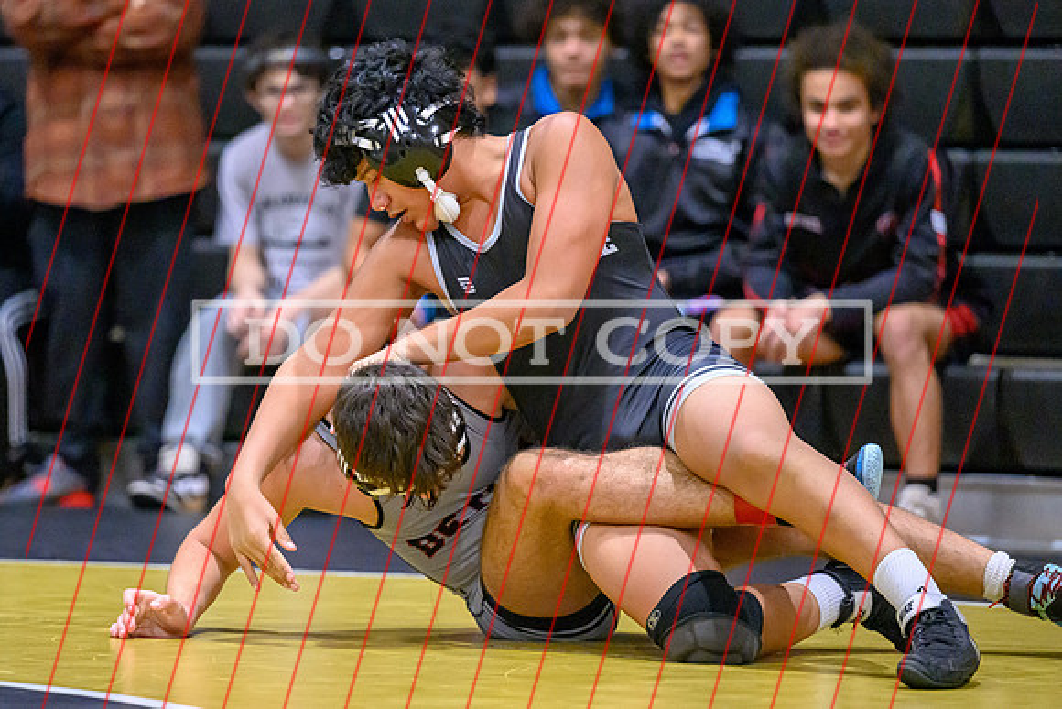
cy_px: 366
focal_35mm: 217
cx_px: 415
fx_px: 6395
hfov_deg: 9.5
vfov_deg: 6.3
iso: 14400
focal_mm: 175
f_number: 2.8
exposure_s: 1/640
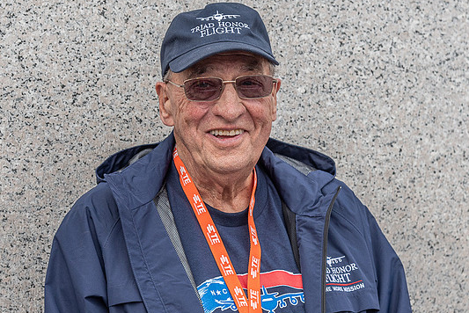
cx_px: 245
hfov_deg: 14.3
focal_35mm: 143
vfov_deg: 9.6
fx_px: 1864
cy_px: 131
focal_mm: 92
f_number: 5.6
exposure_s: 1/500
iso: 500
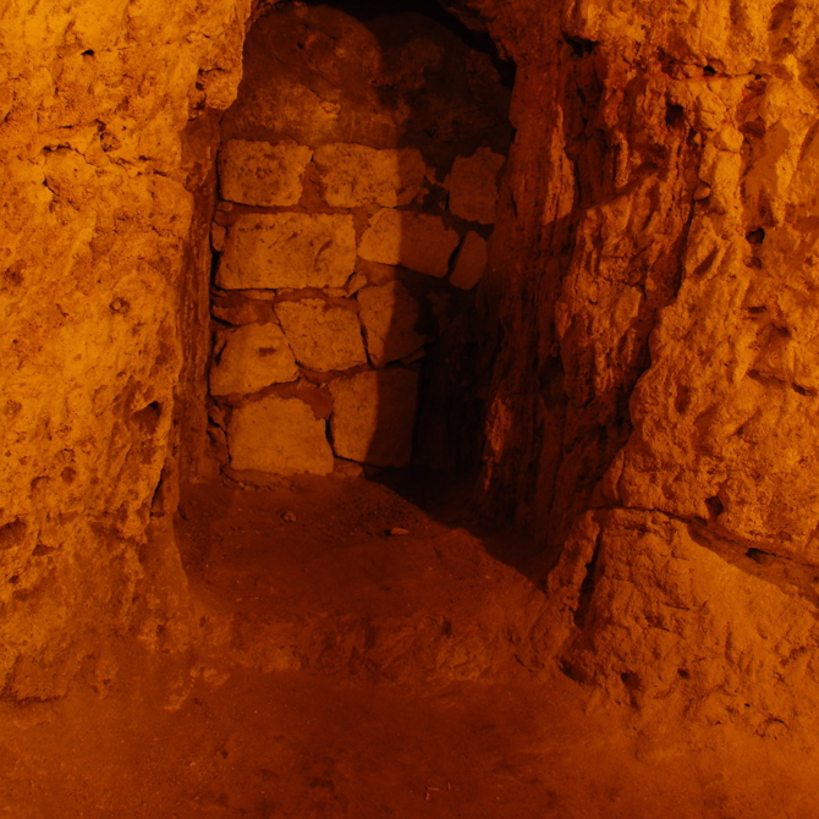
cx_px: 417
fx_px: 1044
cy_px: 285
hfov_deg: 42.8
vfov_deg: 42.4
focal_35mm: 39
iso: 200
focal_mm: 20
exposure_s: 5
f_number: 5.6
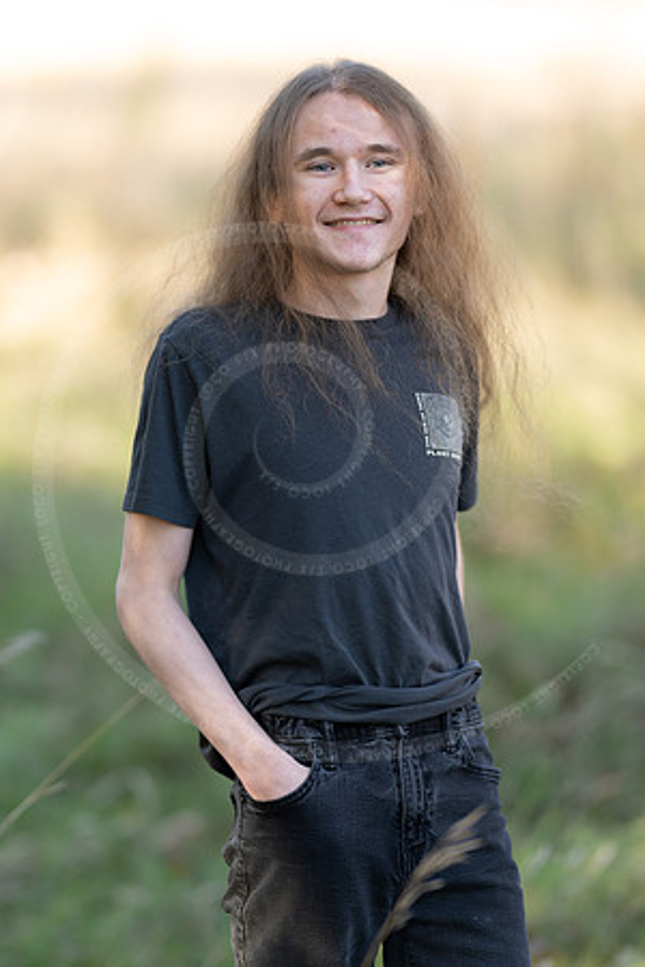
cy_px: 484
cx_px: 322
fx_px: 3413
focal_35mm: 127
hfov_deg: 10.8
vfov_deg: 16.1
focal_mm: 85
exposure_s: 1/500
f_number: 1.3
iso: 80
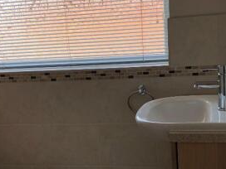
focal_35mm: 60
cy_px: 105
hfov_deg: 32.2
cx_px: 113
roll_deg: +4.7
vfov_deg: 24.4
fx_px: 392
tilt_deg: -11.5
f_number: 1.8
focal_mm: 4
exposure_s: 1/120
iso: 50
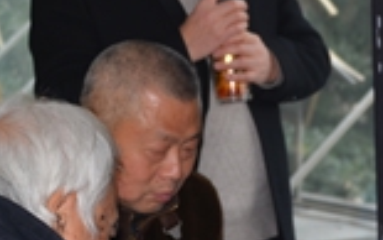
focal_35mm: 177
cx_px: 383
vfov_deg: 7.4
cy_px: 281
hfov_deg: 11.7
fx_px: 1848
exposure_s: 1/60
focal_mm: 36
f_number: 4
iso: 100
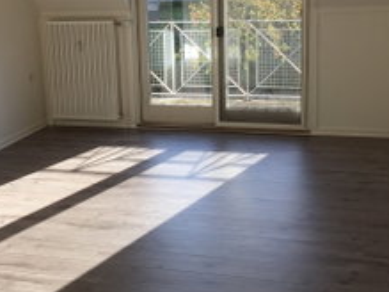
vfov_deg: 27.3
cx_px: 174
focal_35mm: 53
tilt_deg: -11.5
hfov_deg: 36.2
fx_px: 595
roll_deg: +1.6
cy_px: 94
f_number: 2.2
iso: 32
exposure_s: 1/353
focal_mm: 4.15
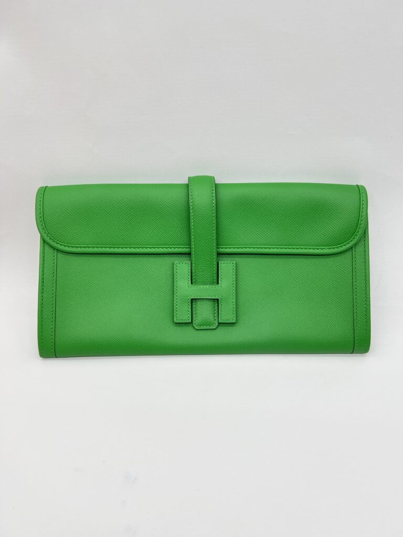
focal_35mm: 26
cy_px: 268
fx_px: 404
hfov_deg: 53.1
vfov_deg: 67.3
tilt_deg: -37.6
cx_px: 202
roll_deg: -0.6
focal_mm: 5.7
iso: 32
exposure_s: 1/116
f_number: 1.5
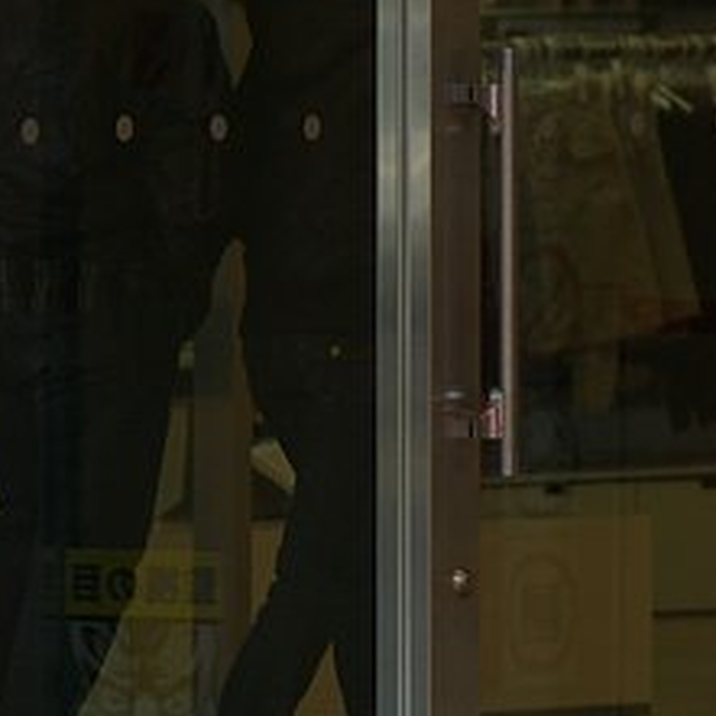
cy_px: 504
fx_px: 13807
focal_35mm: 590
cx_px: 1361
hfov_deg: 3.0
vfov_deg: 3.0
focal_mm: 100
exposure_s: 1/500
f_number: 2.8
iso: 200
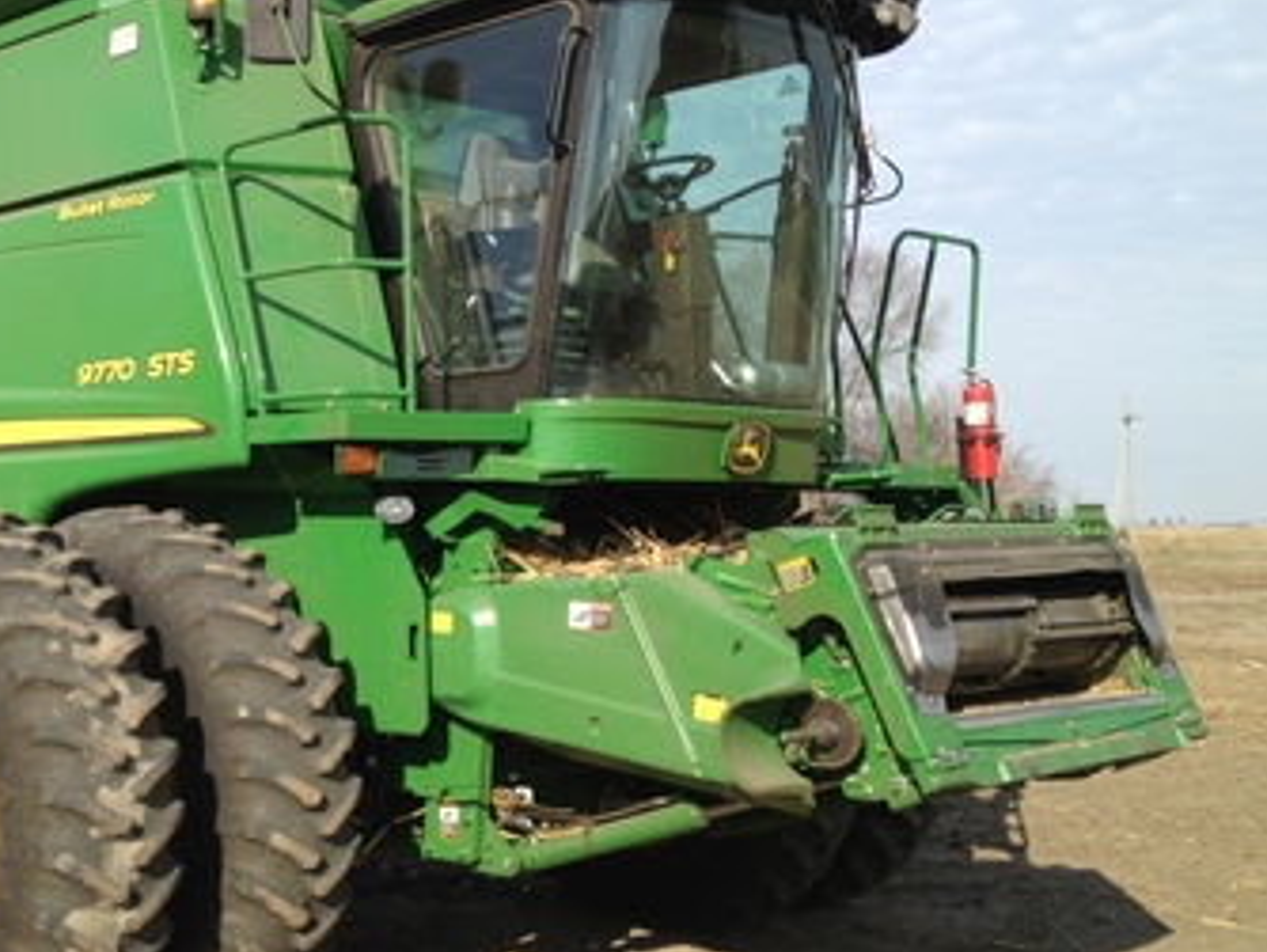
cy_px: 398
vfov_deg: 25.7
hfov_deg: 32.9
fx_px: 2088
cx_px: 266
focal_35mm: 57
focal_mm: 4.28
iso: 50
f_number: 2.4
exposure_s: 1/1314
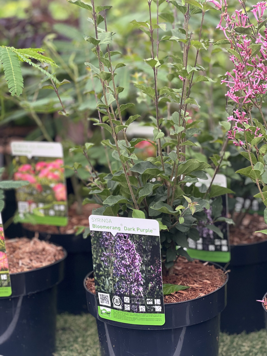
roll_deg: +1.6
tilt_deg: -11.9
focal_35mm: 77
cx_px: 134
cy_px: 178
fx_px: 792
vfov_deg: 25.3
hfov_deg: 19.1
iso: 80
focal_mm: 9
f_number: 2.8
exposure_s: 1/121
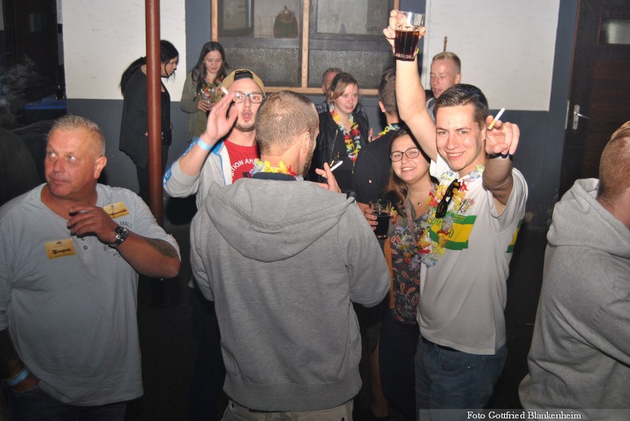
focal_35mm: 48
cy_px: 210
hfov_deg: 41.1
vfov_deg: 28.1
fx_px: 840
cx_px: 315
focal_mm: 32
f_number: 4.5
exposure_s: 1/60
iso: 200
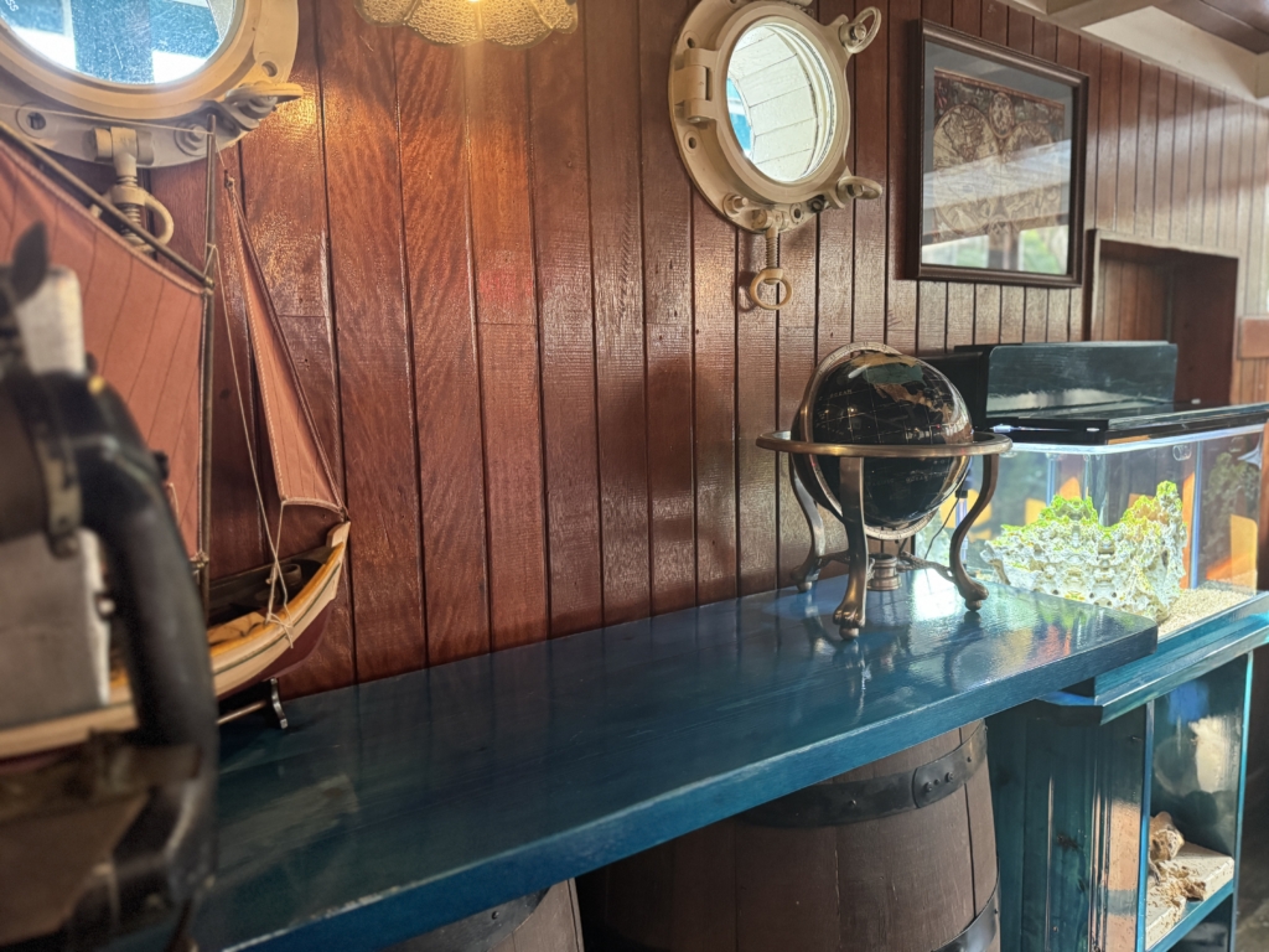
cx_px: 634
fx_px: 880
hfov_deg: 71.6
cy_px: 476
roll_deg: +1.7
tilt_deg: -6.5
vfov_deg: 56.8
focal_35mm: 24
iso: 800
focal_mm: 6.76
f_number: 1.78
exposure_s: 1/60
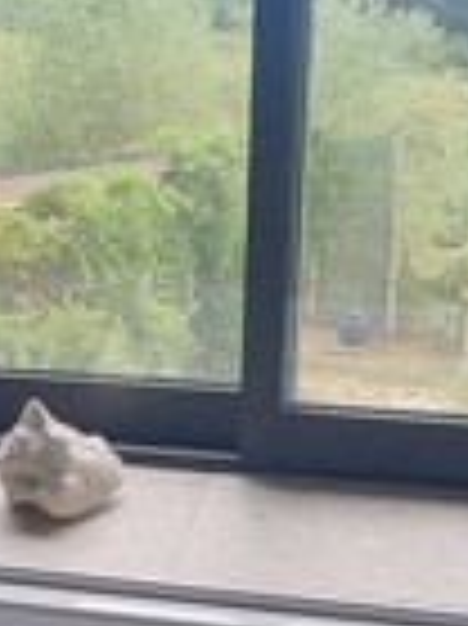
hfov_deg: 19.3
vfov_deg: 25.9
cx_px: 50
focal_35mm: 75
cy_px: 405
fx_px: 1354
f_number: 2.2
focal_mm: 2.2
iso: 50
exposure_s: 1/233
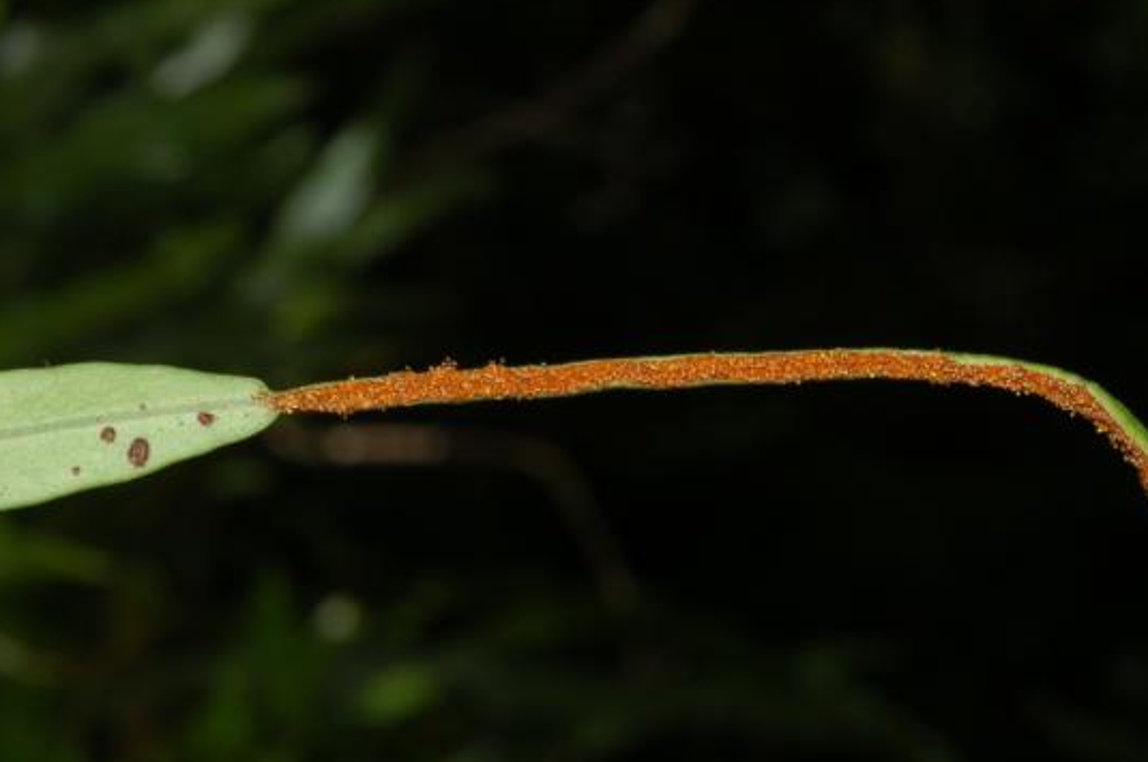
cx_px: 603
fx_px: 3216
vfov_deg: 13.5
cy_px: 378
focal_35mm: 101
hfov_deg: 20.2
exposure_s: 1/60
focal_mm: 60
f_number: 22
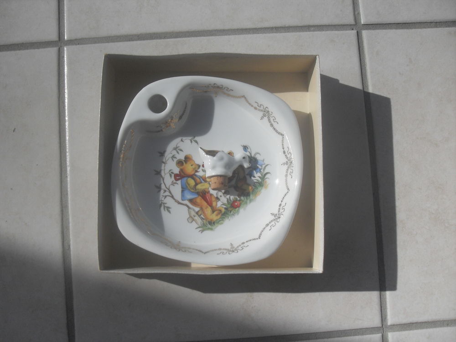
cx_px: 228
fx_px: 487
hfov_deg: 50.1
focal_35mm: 37
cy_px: 171
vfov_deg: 38.7
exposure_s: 1/180
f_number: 8.9
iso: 80
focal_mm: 6.3
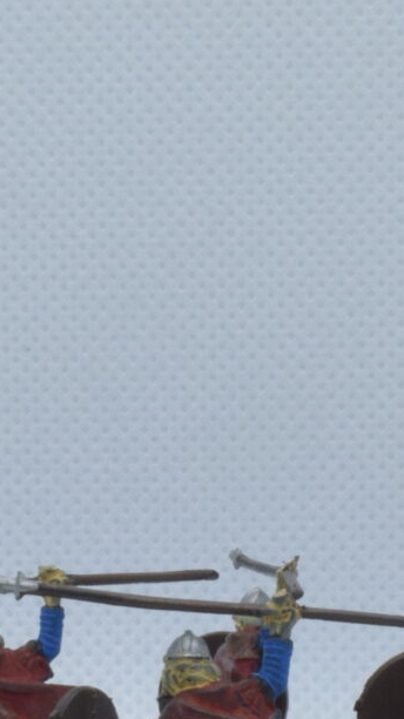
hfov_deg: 8.0
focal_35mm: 151
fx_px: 2881
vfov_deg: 14.1
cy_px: 574
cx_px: 127
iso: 800
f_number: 22
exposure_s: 1/60
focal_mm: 23
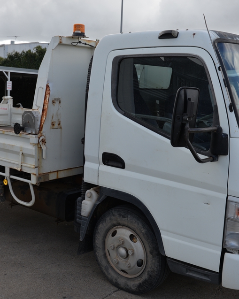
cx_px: 112
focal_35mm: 47
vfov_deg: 39.6
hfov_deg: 32.1
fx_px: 416
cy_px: 150
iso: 180
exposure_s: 1/250
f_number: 8
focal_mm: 31
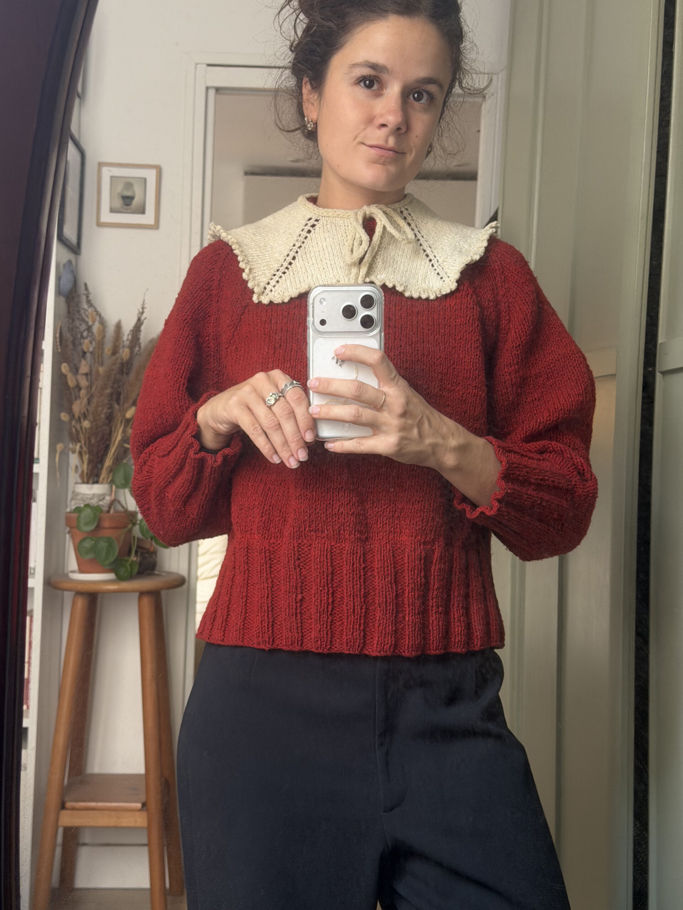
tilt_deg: -11.5
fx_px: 1263
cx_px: 342
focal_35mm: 48
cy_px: 455
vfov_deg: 39.7
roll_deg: -1.9
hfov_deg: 30.3
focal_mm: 6.76
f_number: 1.78
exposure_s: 1/60
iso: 100
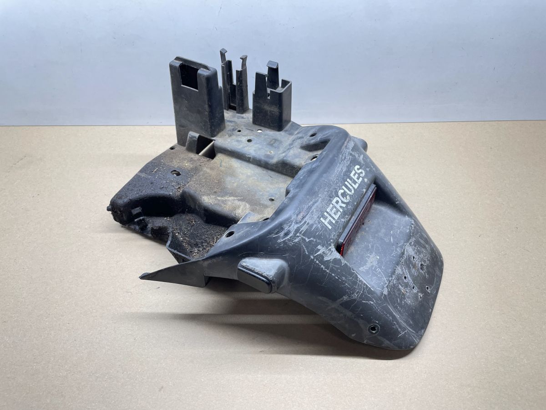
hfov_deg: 67.3
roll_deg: +2.7
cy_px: 205
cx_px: 273
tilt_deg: -44.7
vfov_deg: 53.1
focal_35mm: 26
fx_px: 410
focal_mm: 4.2
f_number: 1.6
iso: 125
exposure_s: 1/100
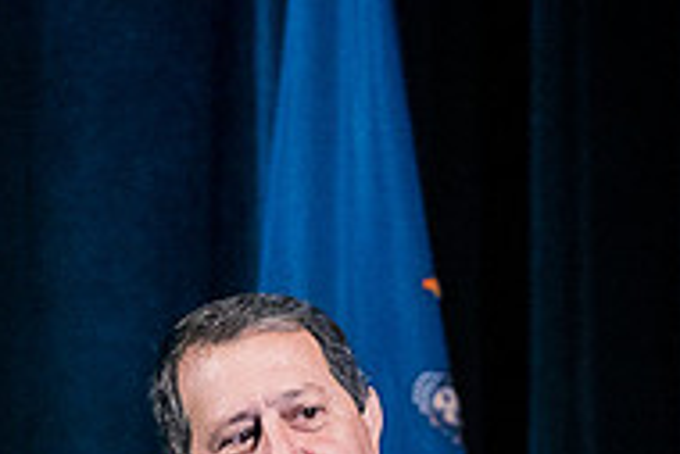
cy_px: 685
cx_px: -11
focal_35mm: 632
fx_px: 11947
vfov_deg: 2.2
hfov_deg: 3.3
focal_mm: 138
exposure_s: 1/200
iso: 6400
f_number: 3.5
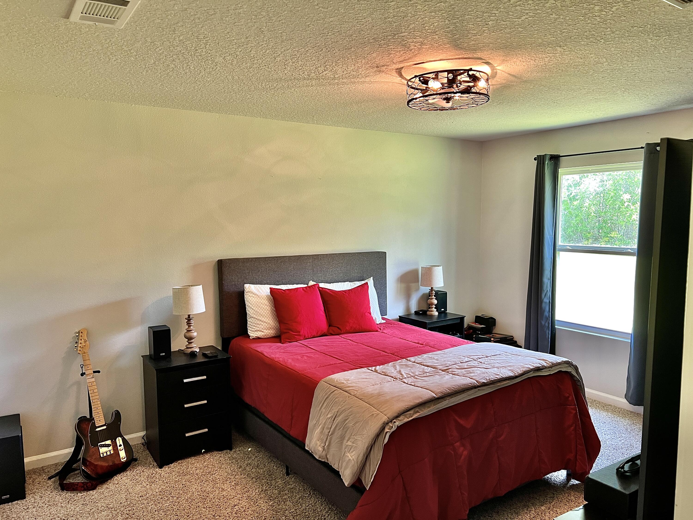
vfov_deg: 53.1
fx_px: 521
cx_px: 346
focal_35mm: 26
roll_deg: +0.5
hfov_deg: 67.3
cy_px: 260
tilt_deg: -5.0
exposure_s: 1/60
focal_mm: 5.7
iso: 80
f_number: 1.5
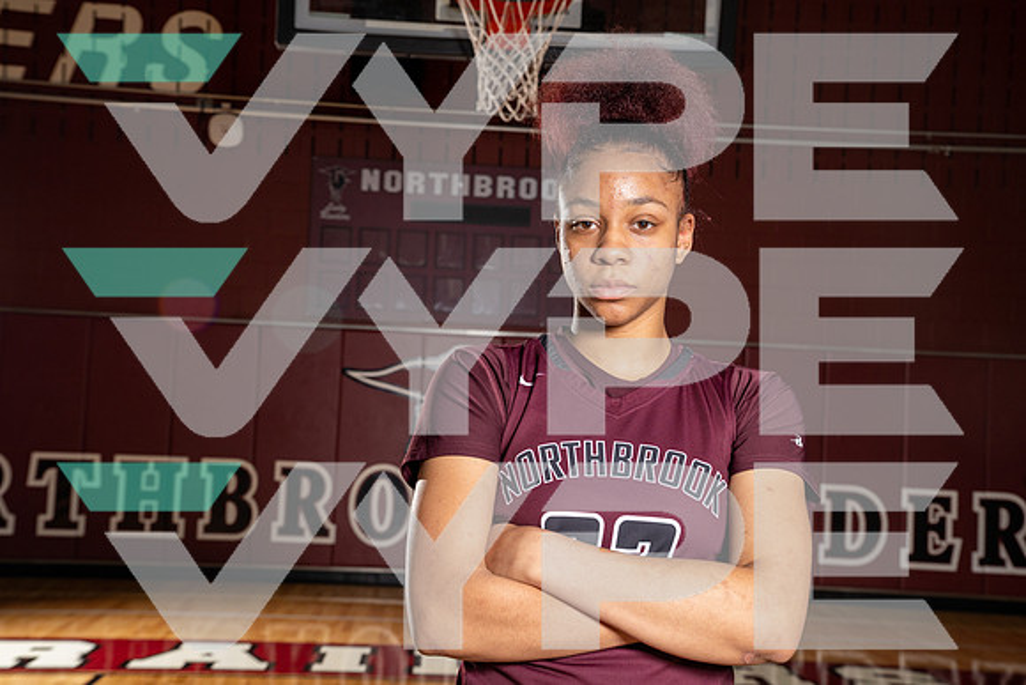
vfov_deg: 27.5
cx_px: 513
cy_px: 342
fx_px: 1397
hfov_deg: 40.3
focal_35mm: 49
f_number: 8
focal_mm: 49
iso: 500
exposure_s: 1/250
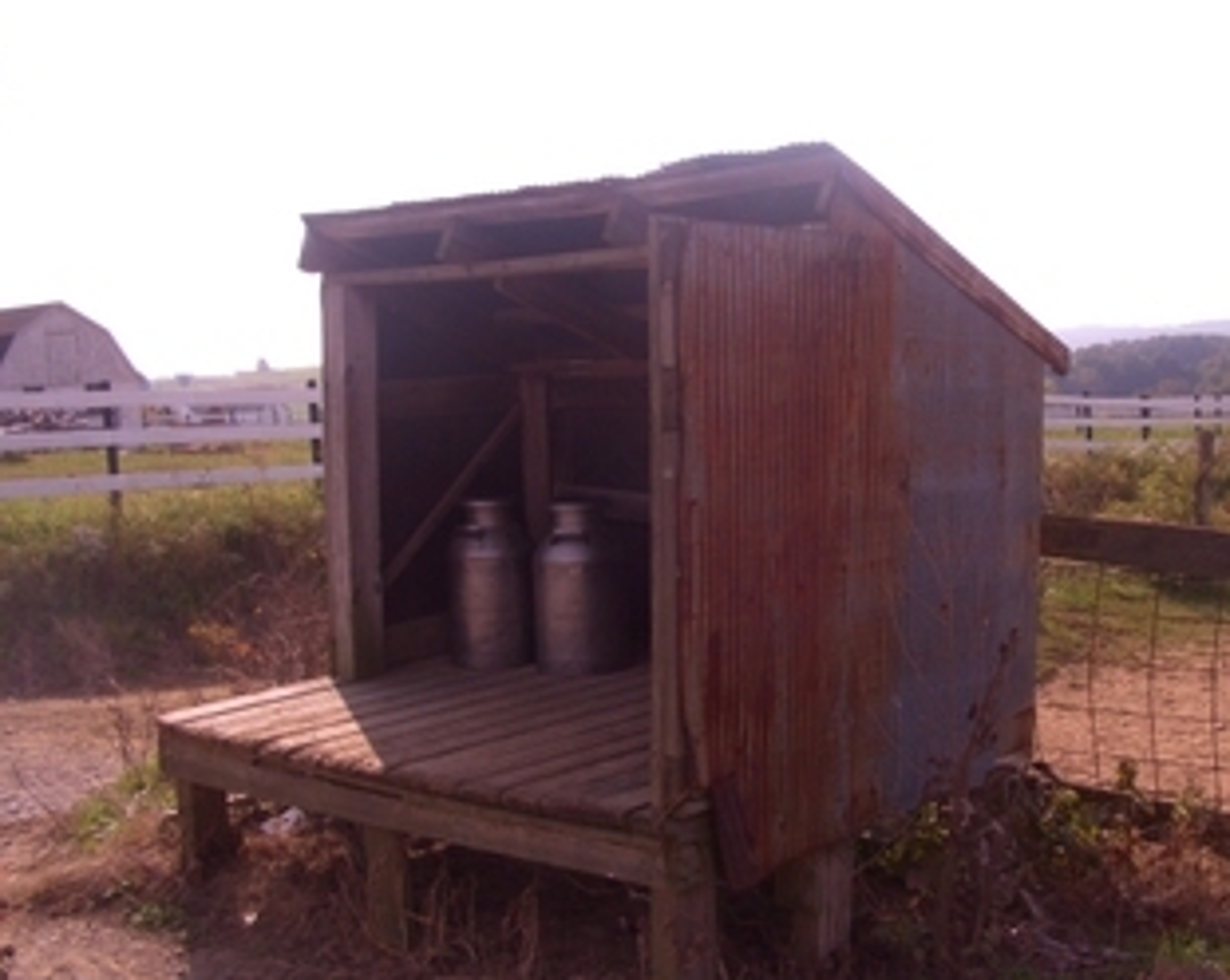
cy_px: 541
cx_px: 775
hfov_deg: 41.7
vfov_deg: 34.1
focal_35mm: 44
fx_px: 1600
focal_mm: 5.8
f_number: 4.3
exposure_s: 1/400
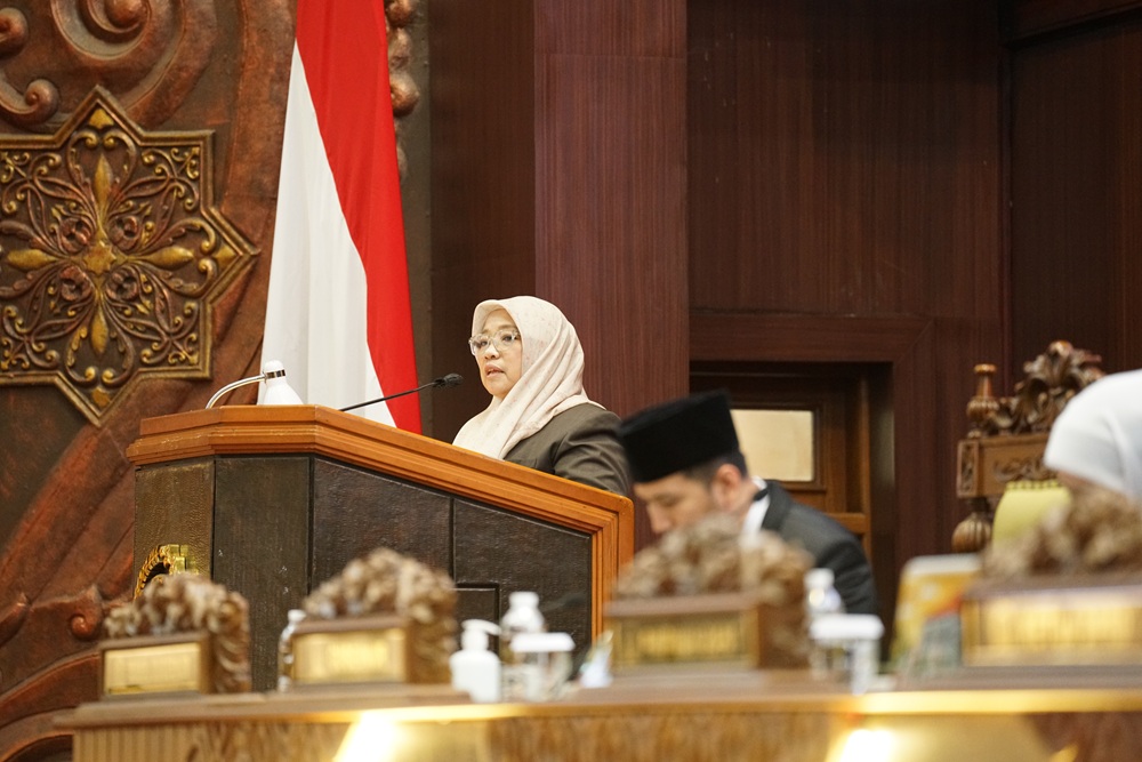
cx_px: 571
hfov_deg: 10.3
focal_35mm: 200
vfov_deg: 6.9
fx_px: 6345
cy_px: 381
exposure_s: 1/125
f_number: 2.8
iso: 6400
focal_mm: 200
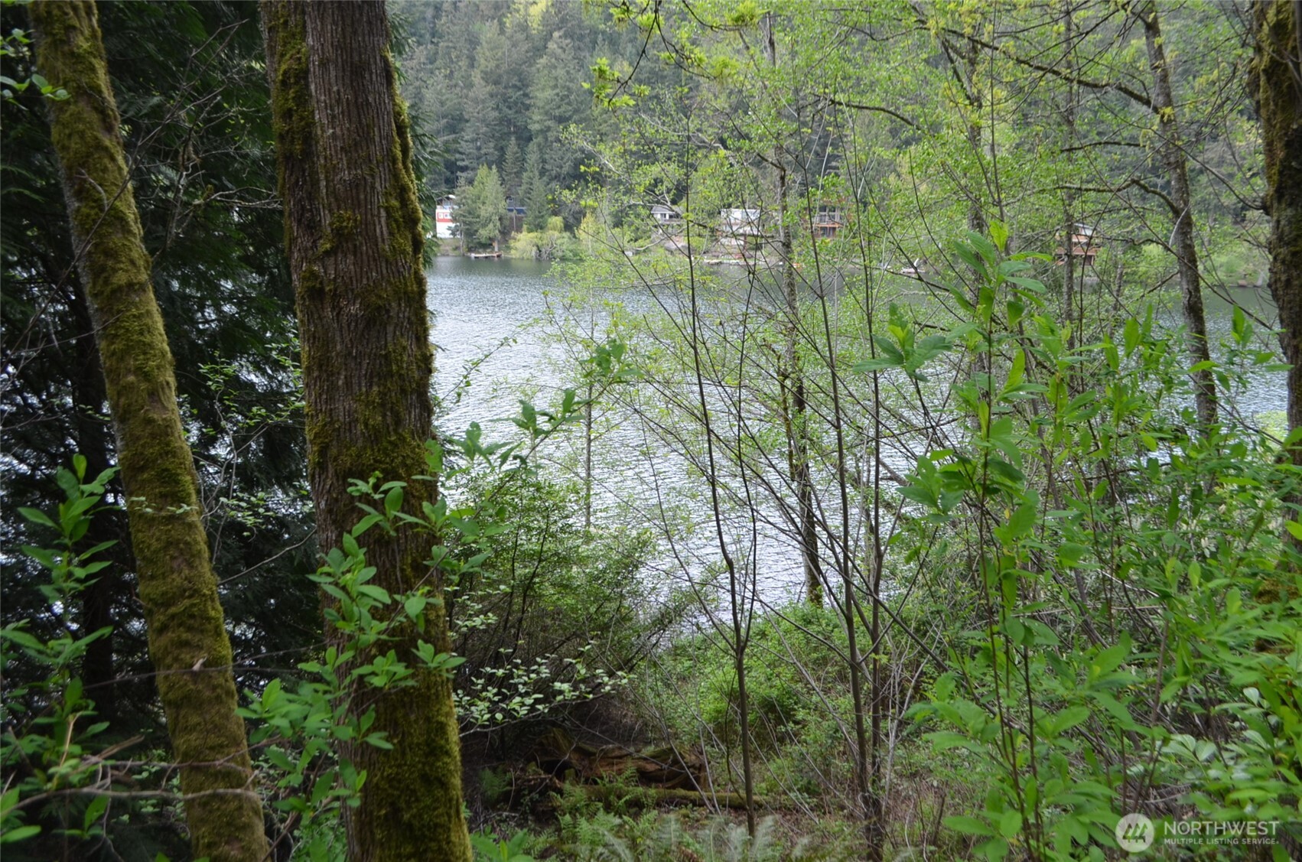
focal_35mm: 27
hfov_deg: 67.5
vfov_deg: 47.7
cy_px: 431
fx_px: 974
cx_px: 651
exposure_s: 1/125
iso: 250
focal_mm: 18
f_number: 5.6
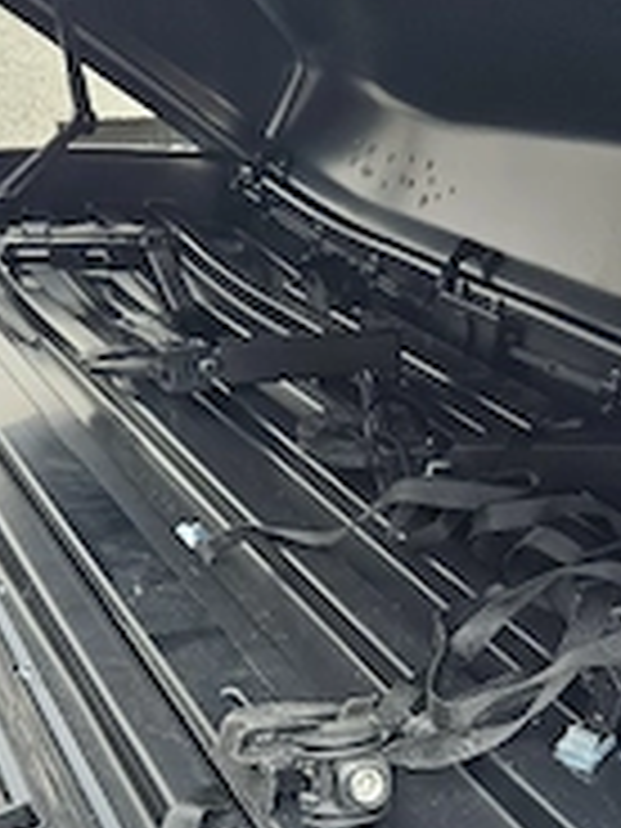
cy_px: 630
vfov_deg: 37.2
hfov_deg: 29.0
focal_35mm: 50
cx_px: 378
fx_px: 1196
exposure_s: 1/192
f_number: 1.8
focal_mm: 5.4
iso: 50
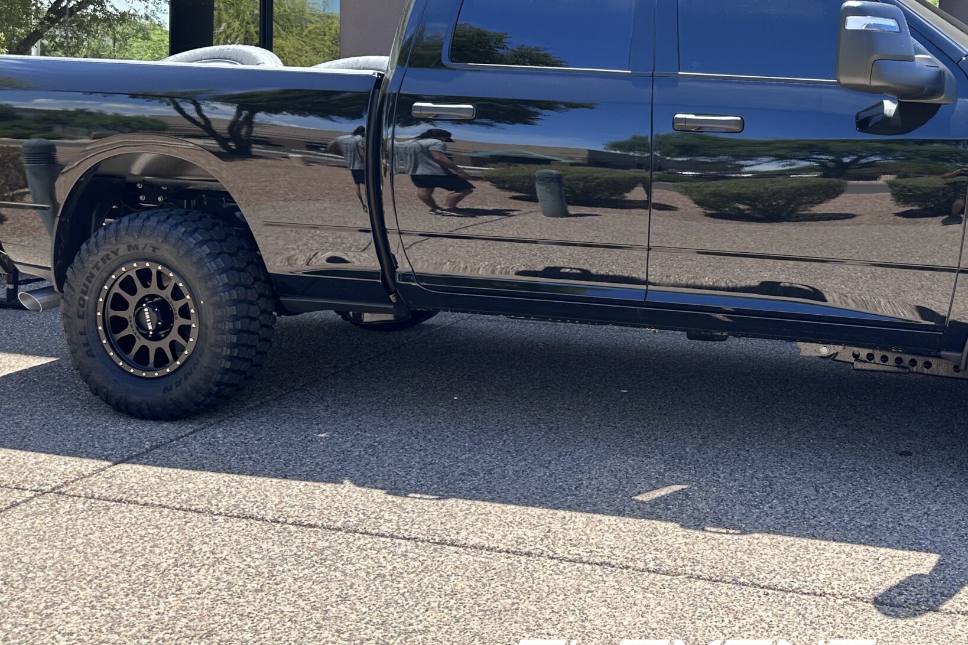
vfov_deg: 33.5
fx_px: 1049
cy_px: 155
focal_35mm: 39
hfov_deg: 48.2
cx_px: 691
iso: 80
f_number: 1.78
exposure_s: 1/894
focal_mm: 6.86
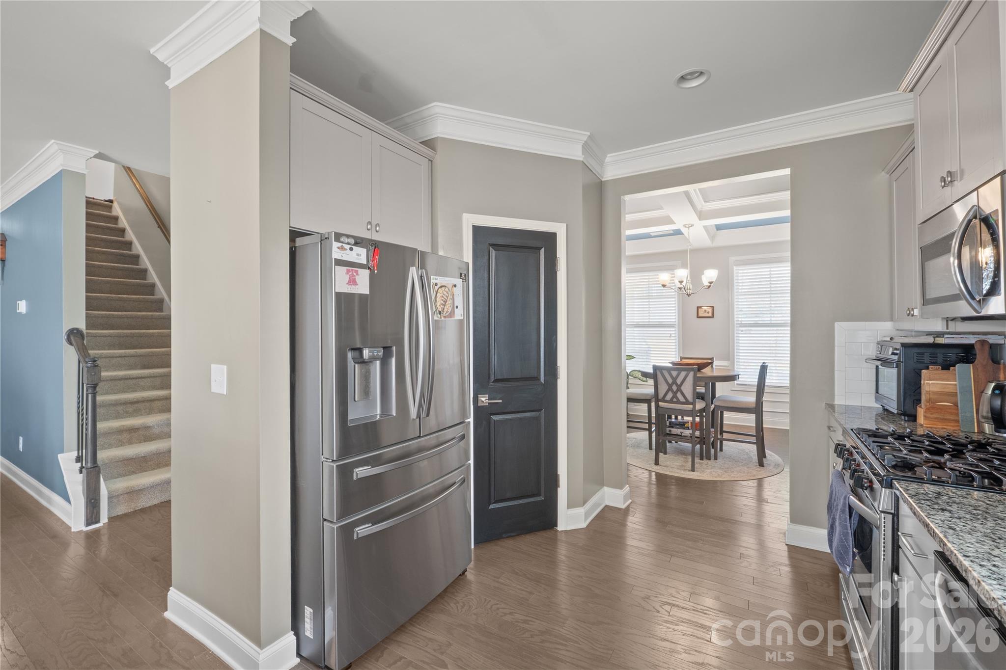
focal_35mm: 15
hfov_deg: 100.4
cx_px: 503
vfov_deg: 77.3
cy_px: 335
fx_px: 419
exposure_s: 1
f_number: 8
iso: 400
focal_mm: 10
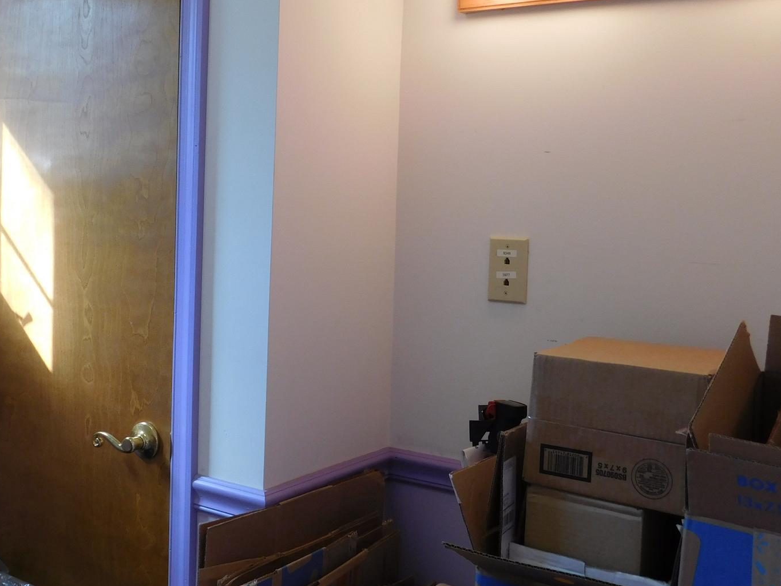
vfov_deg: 32.1
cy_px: 246
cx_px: 221
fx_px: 1015
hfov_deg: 41.2
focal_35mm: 45
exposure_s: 1/40
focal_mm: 5.3
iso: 125
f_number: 3.2
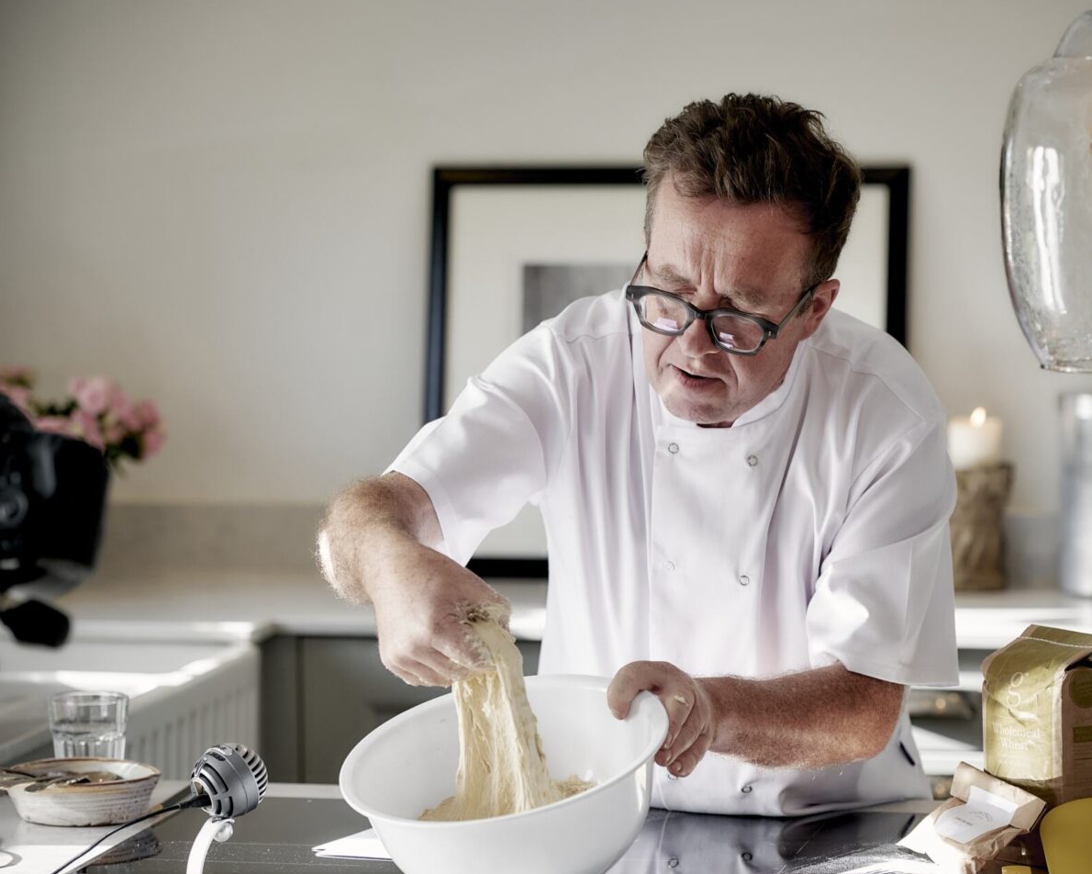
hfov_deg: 13.6
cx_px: 633
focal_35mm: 142
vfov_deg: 10.9
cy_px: 436
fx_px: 4589
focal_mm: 125
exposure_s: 1/320
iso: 400
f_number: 4.5
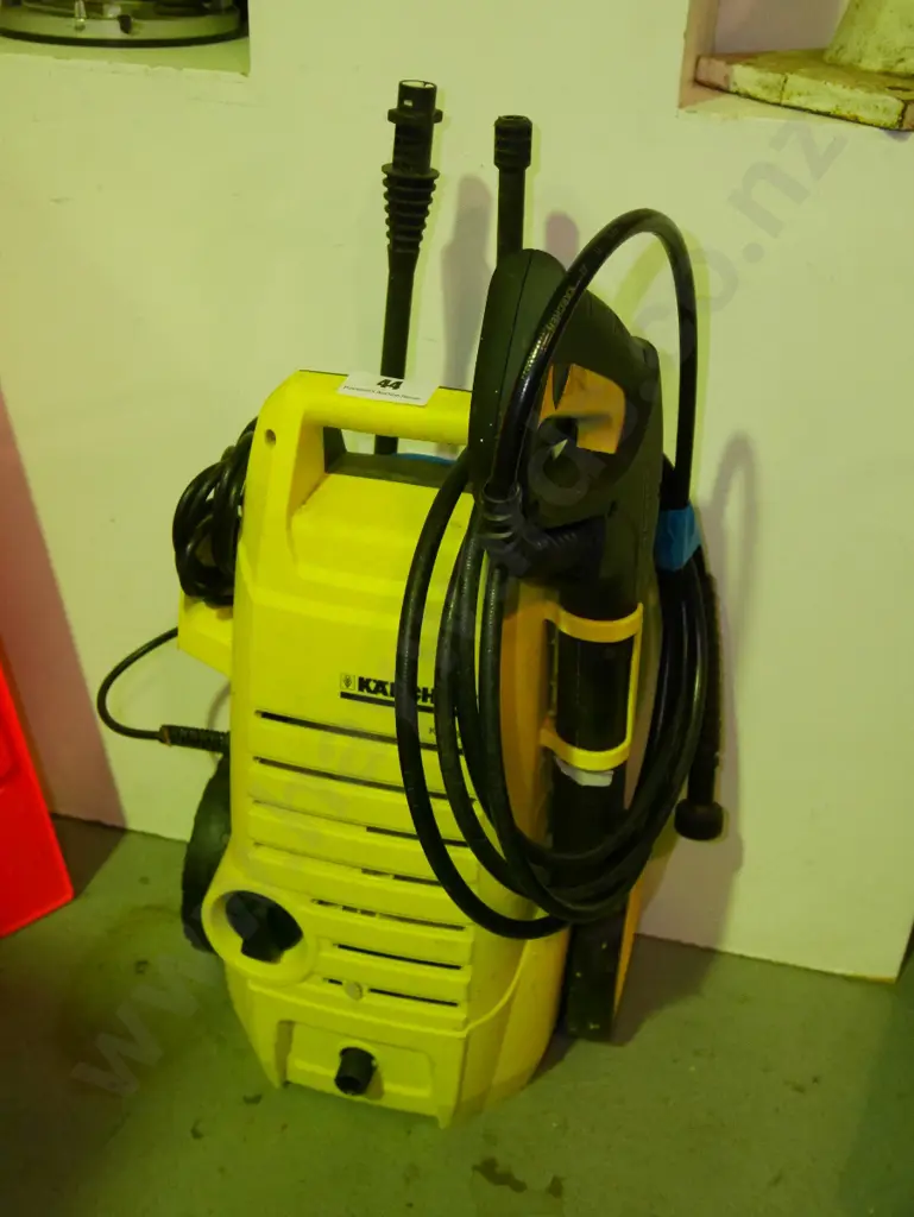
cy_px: 608
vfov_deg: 51.3
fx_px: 1266
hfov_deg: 39.7
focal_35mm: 36
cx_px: 457
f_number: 4.2
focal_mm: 18
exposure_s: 1/125
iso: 3200
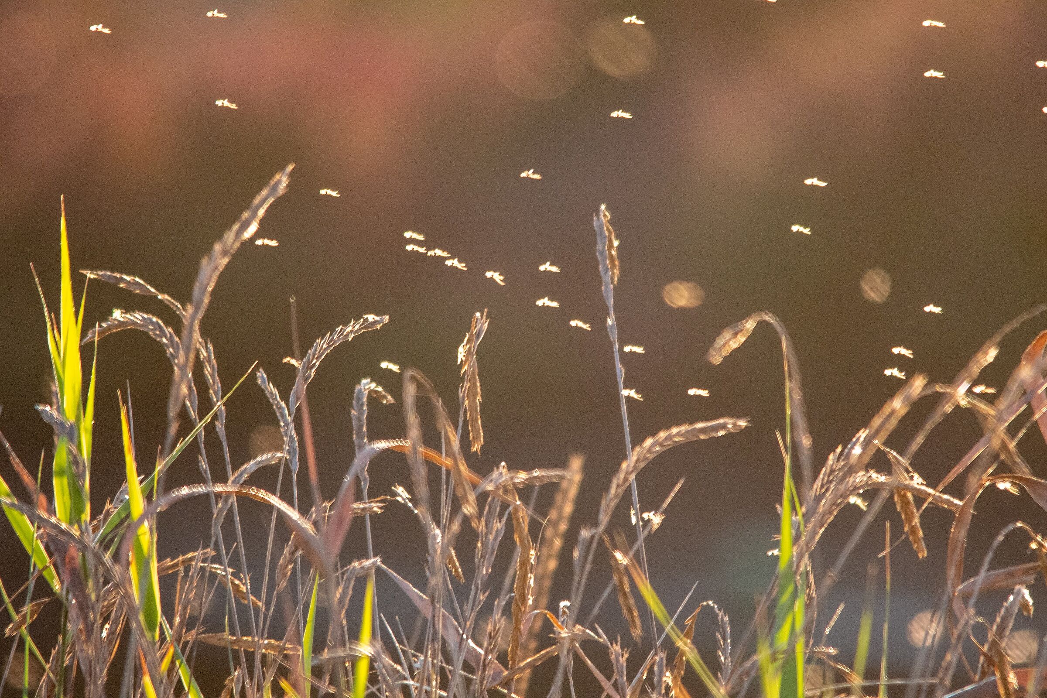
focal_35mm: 1000
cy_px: 349
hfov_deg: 2.1
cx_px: 524
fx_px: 29081
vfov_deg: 1.4
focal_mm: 500
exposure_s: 1/1000
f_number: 6.3
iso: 640
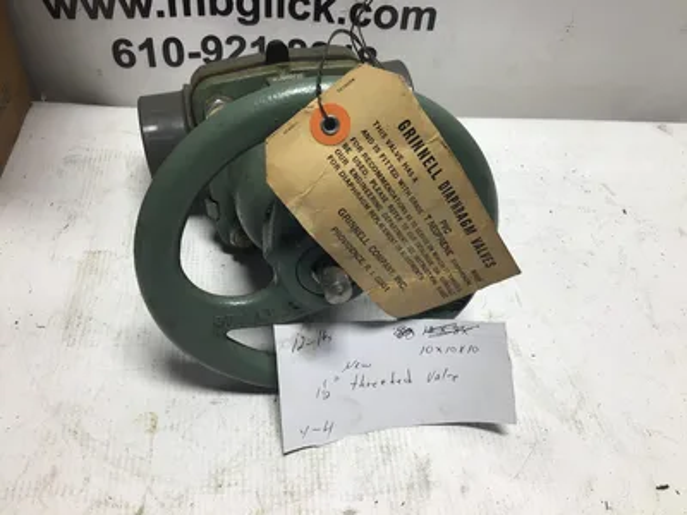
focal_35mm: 31
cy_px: 258
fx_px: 615
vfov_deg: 45.4
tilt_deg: -47.3
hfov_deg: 58.4
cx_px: 344
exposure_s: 1/120
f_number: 2.4
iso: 25
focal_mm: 3.3
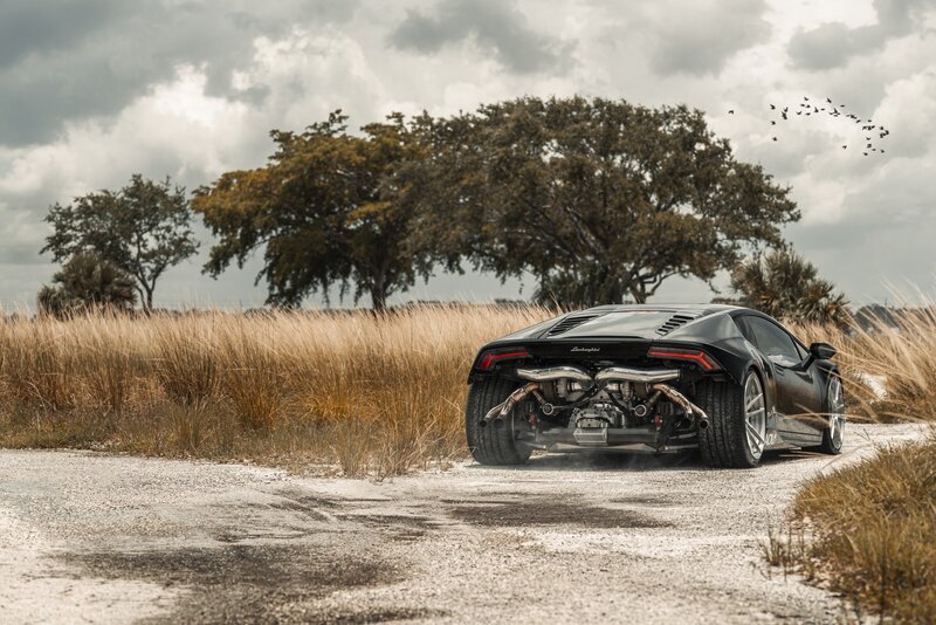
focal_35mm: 112
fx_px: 2913
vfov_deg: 12.2
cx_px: 468
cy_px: 312
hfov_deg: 18.3
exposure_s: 1/320
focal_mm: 112
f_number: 5.6
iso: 200
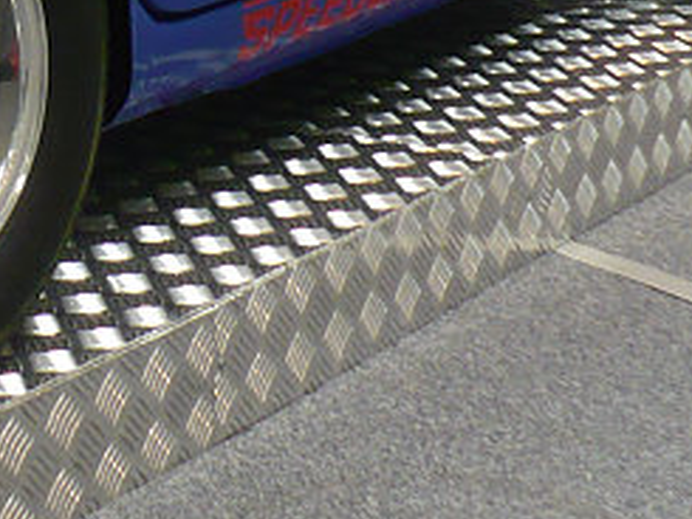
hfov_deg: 13.8
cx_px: -254
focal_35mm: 136
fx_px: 2720
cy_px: -303
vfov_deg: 10.5
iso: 200
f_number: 2.8
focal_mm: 6.1
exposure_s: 1/20
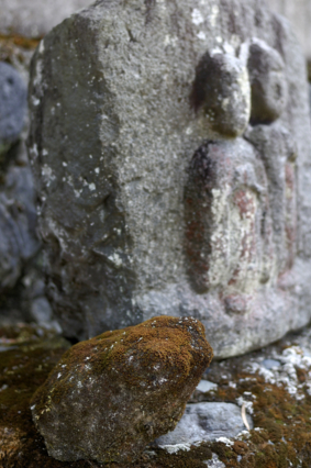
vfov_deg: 32.6
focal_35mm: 62
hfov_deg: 22.0
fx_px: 800
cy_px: 219
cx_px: 168
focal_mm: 35
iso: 200
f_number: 2.8
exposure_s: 1/500
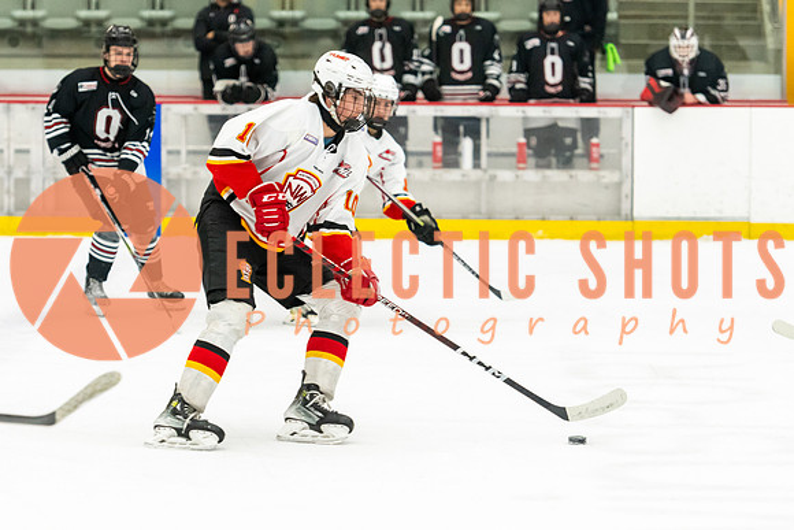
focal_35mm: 172
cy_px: 265
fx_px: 3795
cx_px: 301
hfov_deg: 11.9
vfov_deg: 8.0
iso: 3200
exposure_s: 1/640
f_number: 2.8
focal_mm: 125
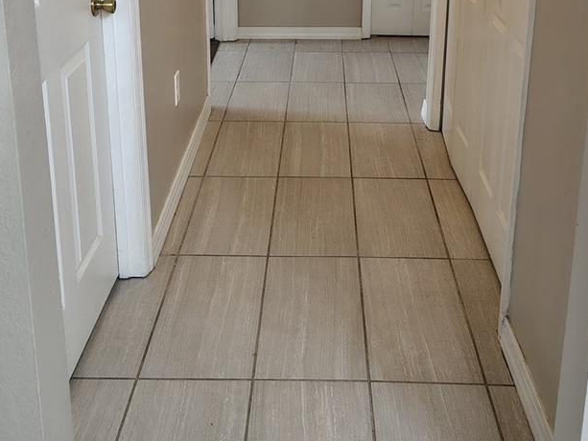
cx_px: 313
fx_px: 799
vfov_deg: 29.7
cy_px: 50
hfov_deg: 40.4
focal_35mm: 47
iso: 1030
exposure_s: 1/60
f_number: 1.8
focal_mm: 5.56
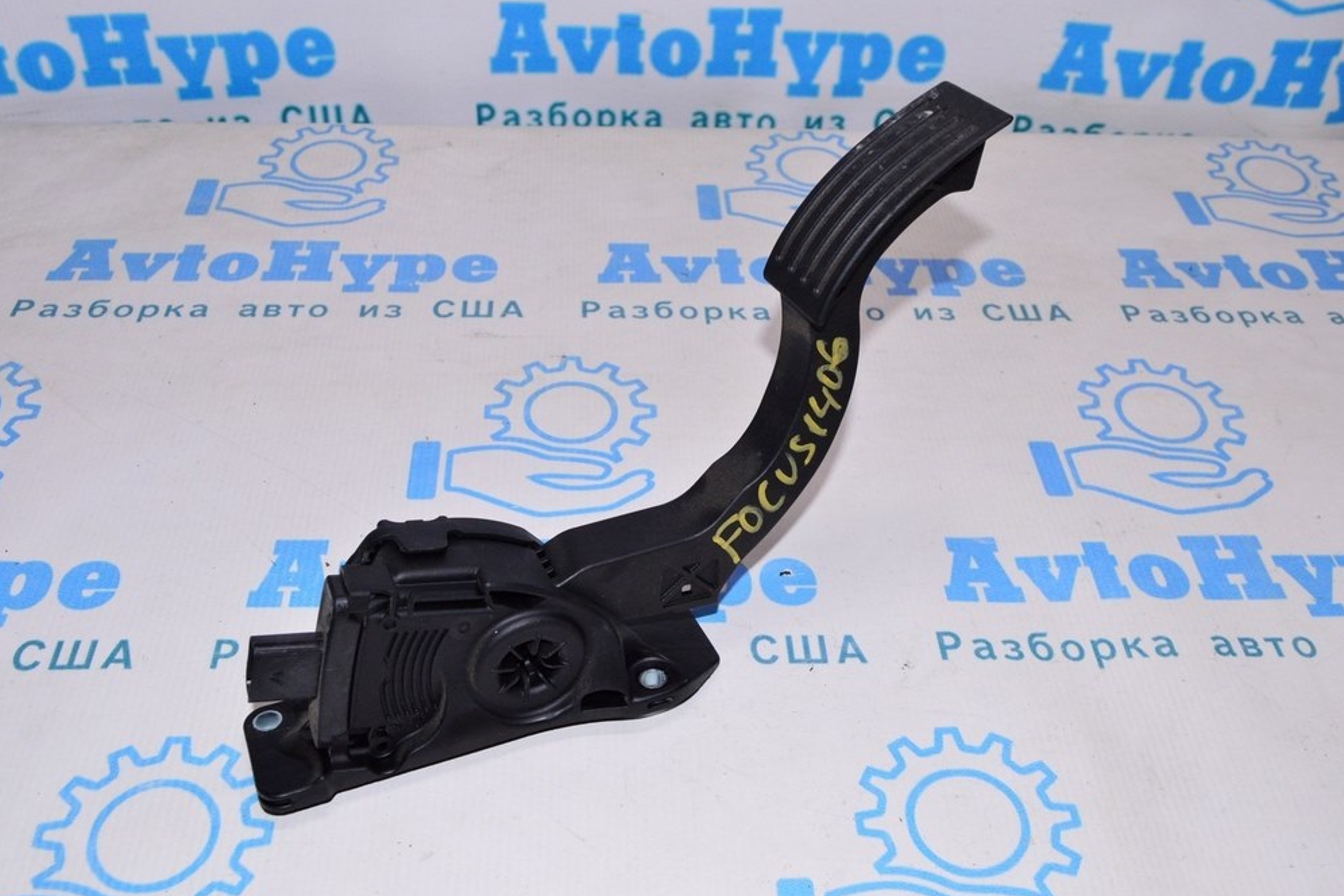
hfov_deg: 51.9
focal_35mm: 37
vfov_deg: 35.9
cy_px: 453
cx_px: 660
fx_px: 1381
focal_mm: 24
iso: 1600
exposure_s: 1/200
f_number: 8
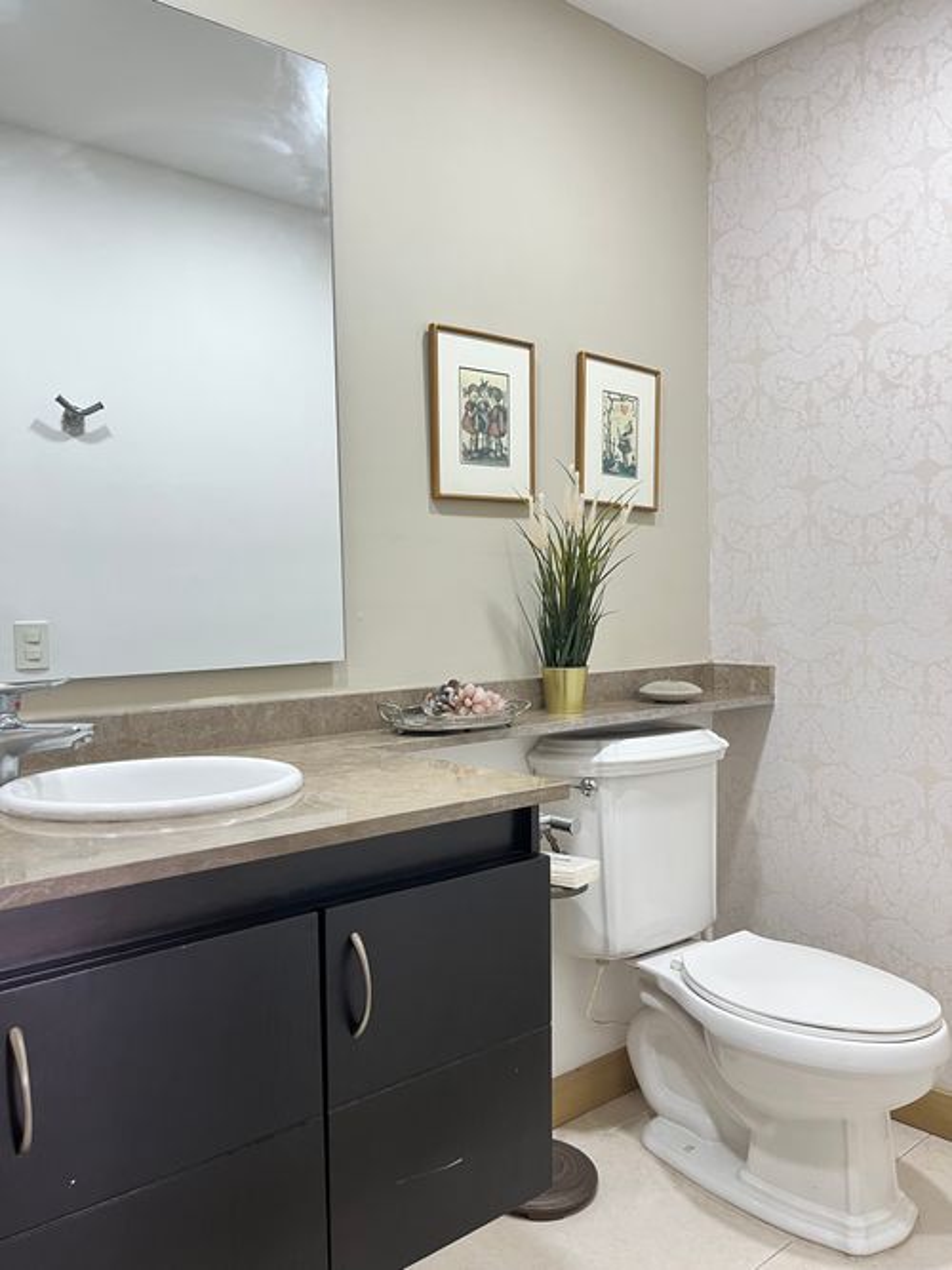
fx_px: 954
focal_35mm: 26
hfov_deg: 53.0
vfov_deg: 67.3
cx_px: 476
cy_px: 635
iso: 200
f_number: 1.6
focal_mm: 5.1
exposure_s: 1/60
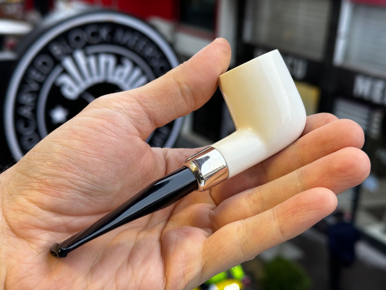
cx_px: 193
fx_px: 535
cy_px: 145
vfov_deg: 30.3
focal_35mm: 48
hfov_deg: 39.7
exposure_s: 1/100
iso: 80
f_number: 1.78
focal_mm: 6.86
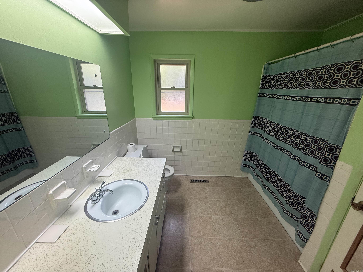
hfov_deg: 102.1
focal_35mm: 14
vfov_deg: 85.7
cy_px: 136
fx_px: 147
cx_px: 182
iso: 125
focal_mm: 2.22
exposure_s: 1/107
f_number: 2.2
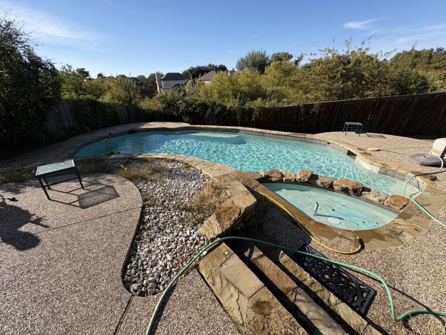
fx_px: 180
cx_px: 223
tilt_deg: -25.8
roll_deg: +3.2
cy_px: 168
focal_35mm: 14
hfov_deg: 102.1
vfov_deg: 85.7
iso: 50
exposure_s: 1/1600
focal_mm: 2.22
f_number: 2.2
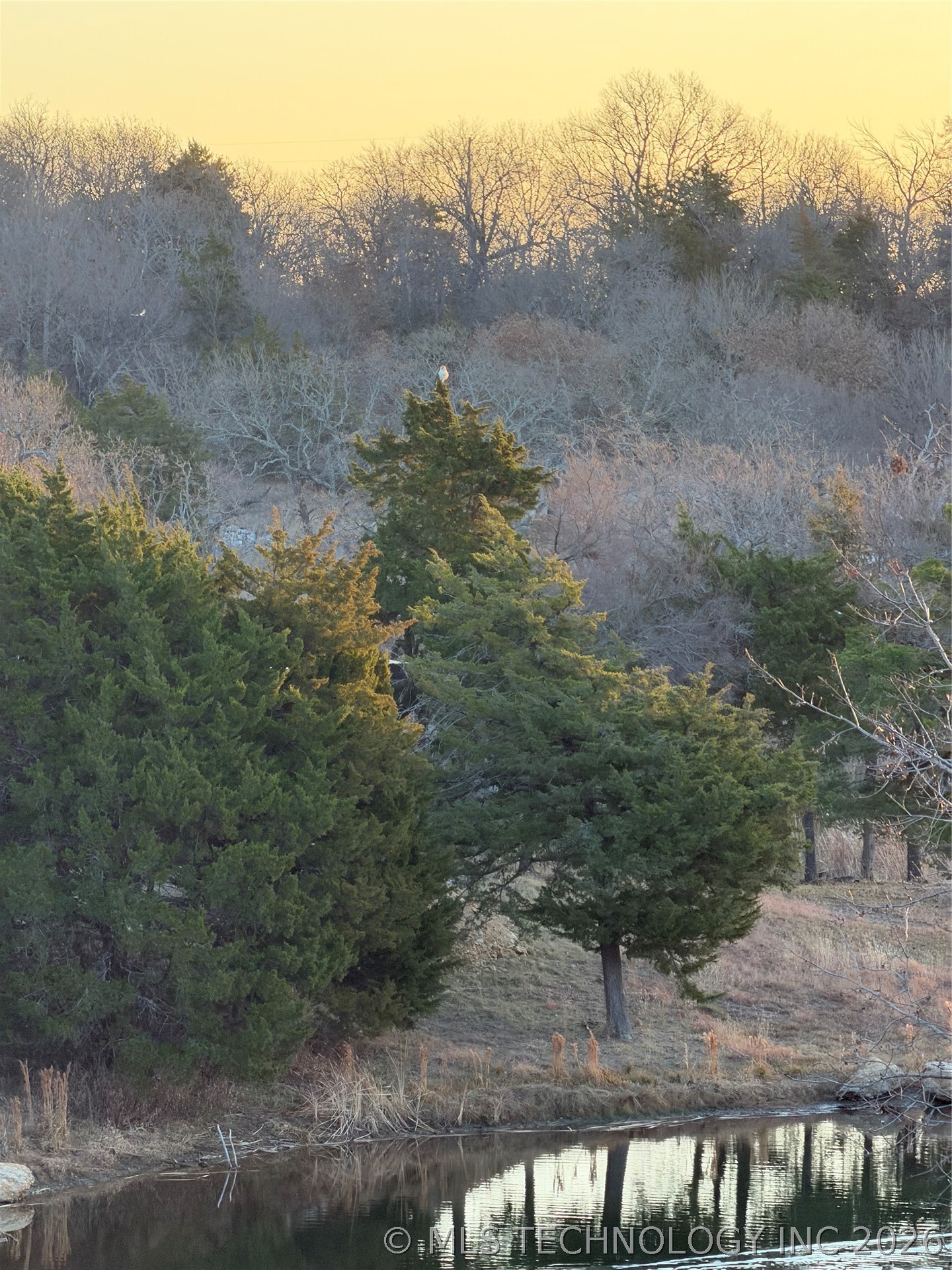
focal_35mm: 200
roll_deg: +0.1
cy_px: 635
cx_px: 476
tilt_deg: -1.0
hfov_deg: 7.4
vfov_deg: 9.9
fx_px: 7334
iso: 100
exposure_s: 1/121
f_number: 2.8
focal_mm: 16.89
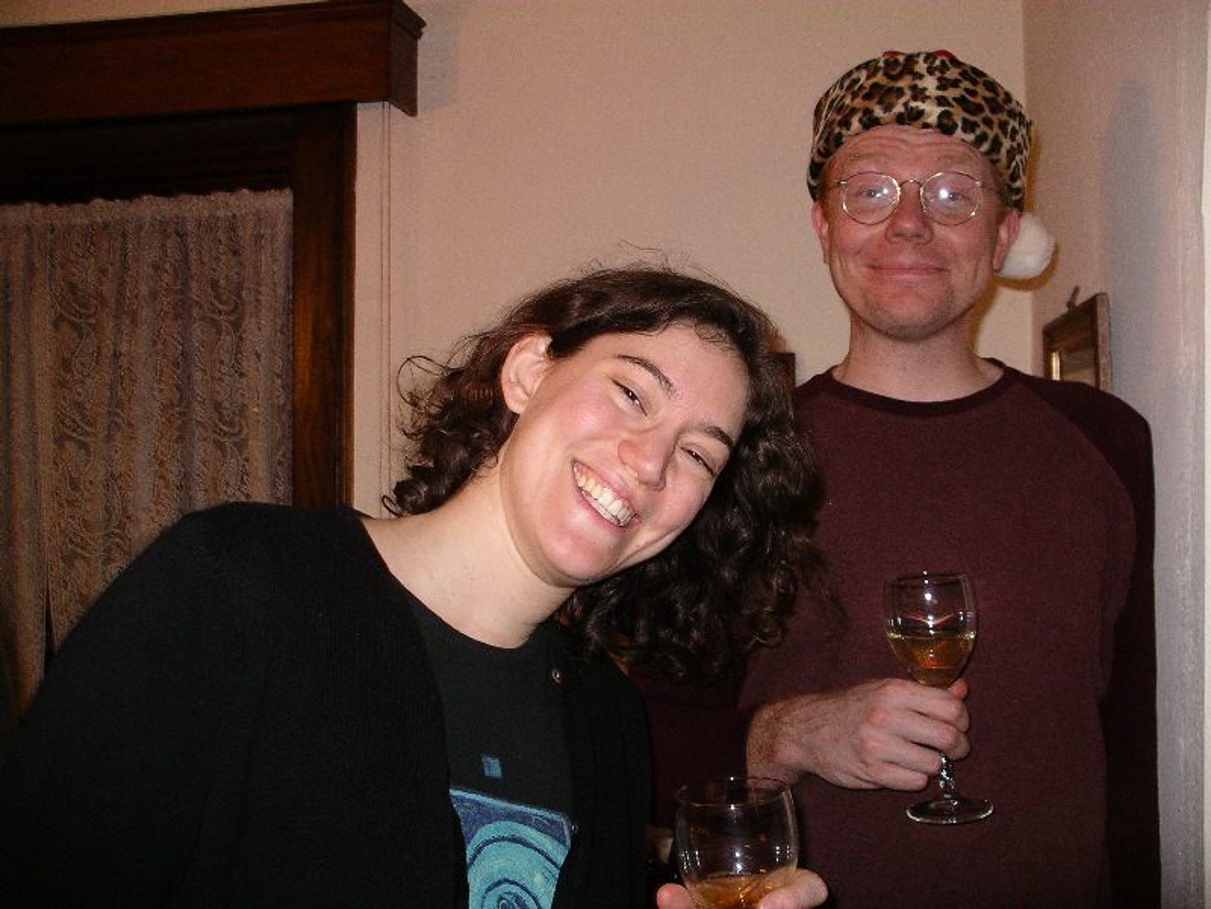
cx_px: 606
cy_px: 454
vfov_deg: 38.7
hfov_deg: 50.1
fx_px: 1294
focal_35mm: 37
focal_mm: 7.8
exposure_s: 1/40
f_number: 2.8
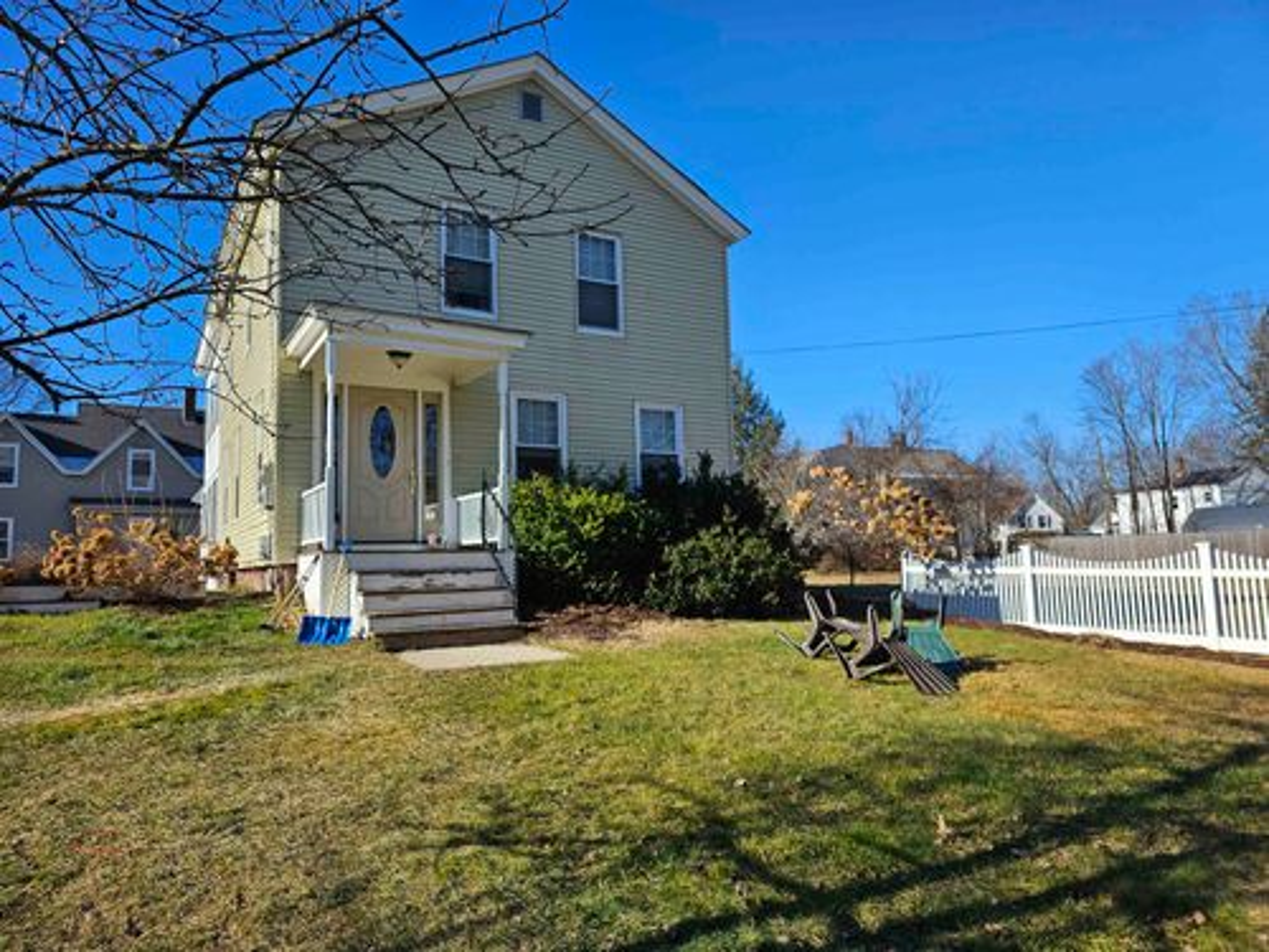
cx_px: 634
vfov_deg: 58.9
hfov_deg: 73.9
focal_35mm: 23
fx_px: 843
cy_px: 476
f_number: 1.7
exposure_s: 1/1139
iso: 20
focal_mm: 6.3
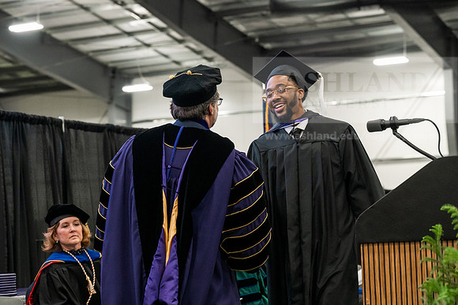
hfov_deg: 23.6
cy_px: 152
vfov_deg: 15.9
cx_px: 229
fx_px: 1094
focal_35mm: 86
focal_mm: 86
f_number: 5
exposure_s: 1/250
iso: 6400
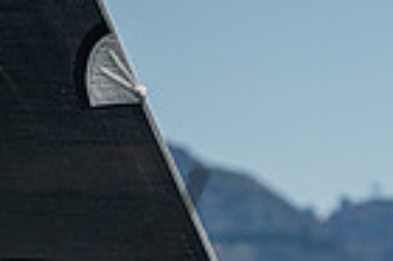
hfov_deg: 1.3
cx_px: 303
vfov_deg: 0.9
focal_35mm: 1603
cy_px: 553
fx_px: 17479
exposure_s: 1/6400
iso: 400
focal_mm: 330
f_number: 5.6
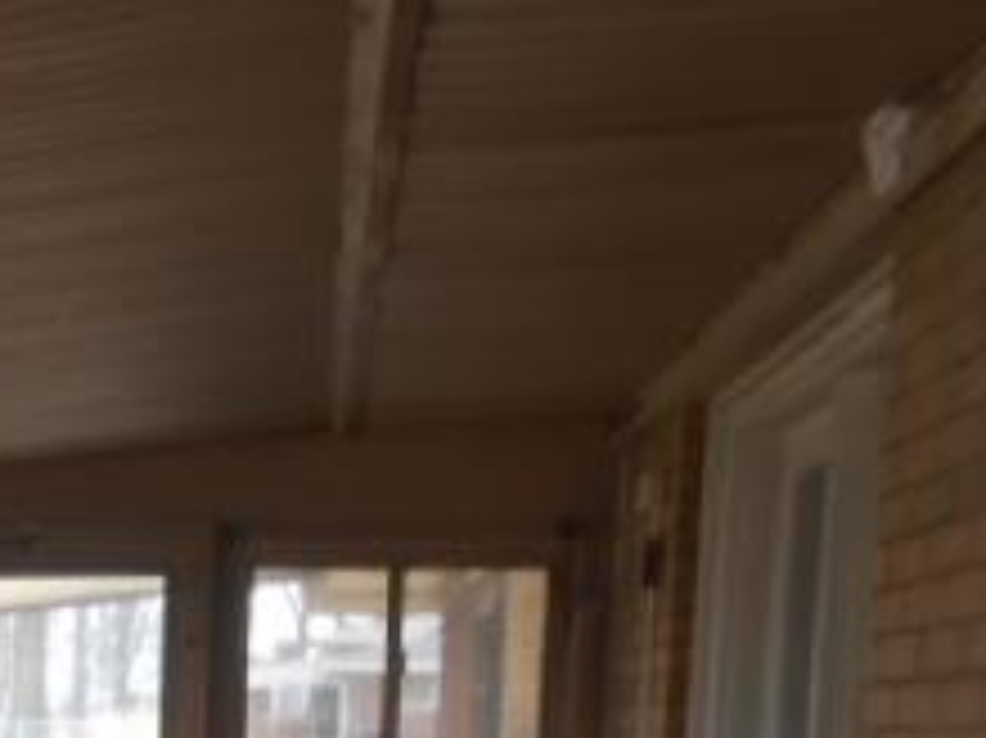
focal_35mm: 76
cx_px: -419
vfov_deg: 18.0
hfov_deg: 22.0
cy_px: 972
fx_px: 2164
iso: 80
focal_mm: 4.6
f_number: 3.5
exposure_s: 1/50
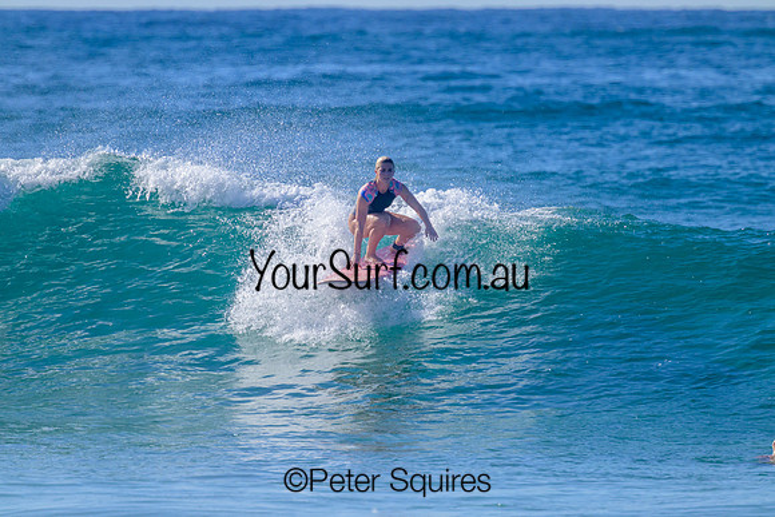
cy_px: 258
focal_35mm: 800
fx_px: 17225
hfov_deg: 2.6
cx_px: 388
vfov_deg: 1.7
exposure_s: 1/2000
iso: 900
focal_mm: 800
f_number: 11
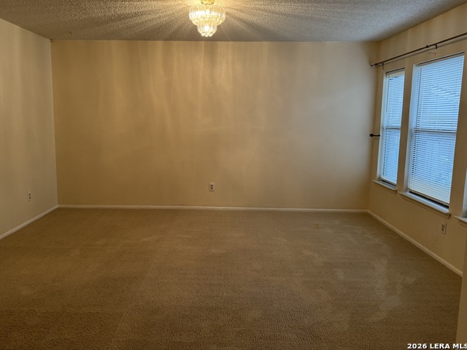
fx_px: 351
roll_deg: -0.7
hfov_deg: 67.2
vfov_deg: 53.0
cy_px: 161
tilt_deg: -7.0
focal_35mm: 26
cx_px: 217
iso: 160
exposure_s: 1/60
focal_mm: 6.76
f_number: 1.78
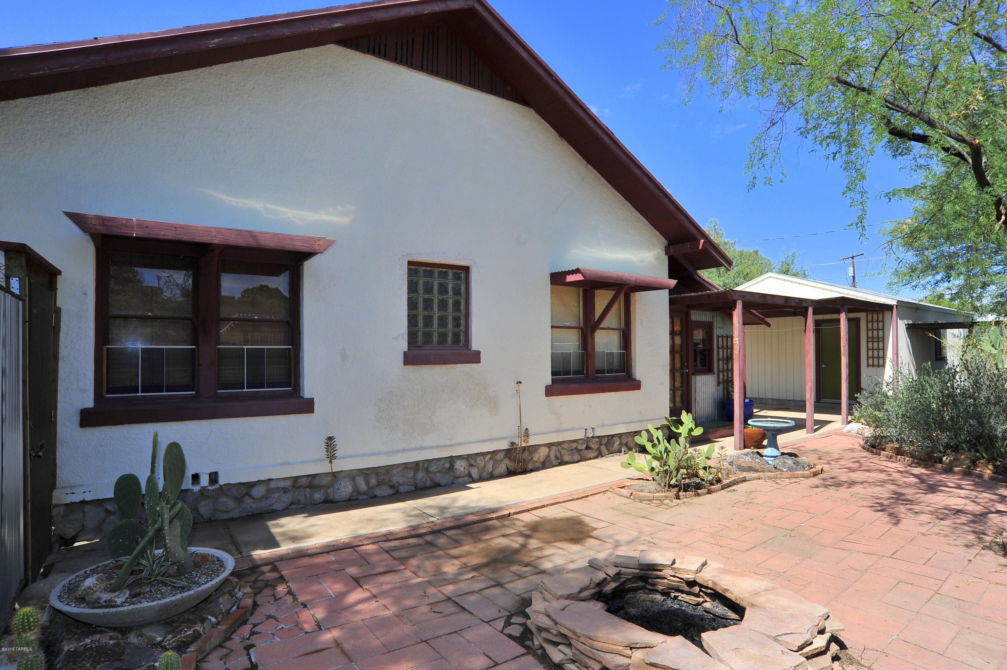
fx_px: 503
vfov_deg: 67.3
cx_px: 504
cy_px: 335
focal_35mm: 18
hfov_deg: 90.0
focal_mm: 18
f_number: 14
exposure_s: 1/320
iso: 320
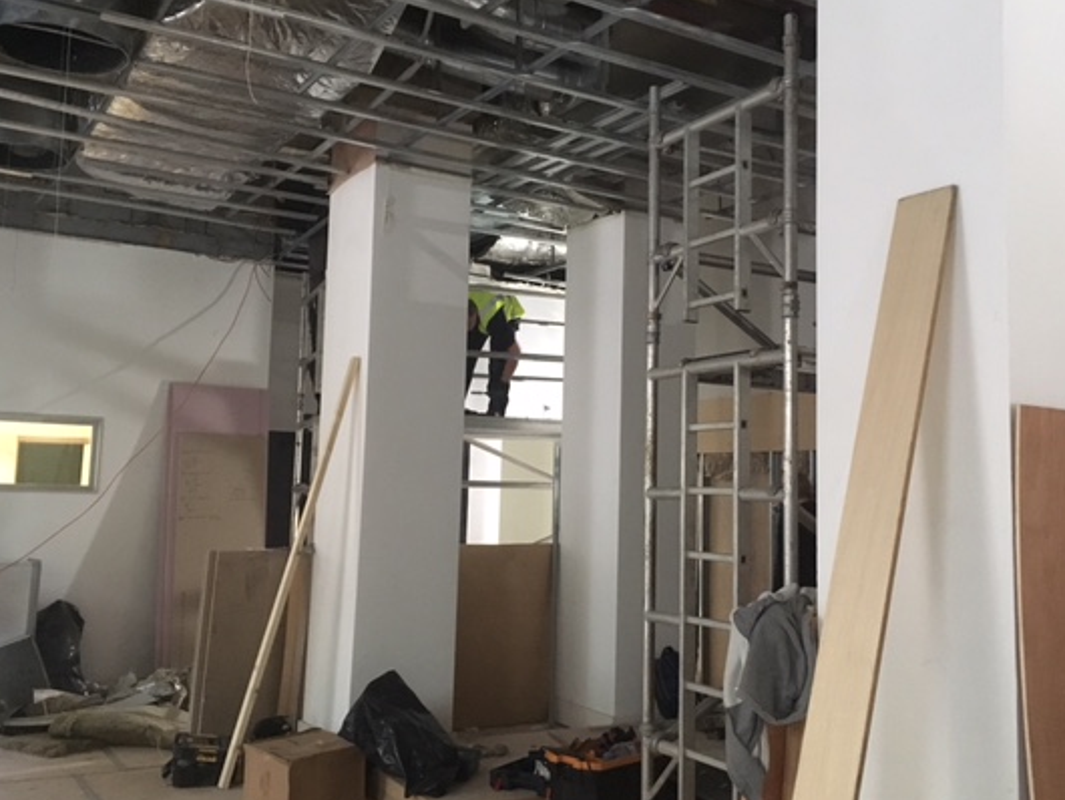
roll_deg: -1.2
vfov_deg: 40.7
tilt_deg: +7.6
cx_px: 561
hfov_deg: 52.6
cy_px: 378
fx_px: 1077
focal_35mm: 35
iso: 320
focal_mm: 4.15
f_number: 2.2
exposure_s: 1/17
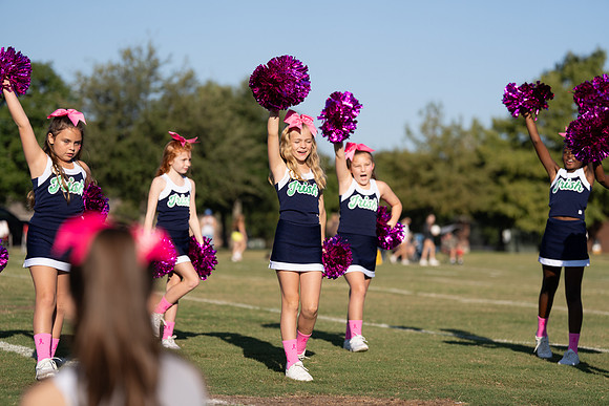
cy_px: 203
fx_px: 1929
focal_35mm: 114
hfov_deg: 17.9
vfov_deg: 12.0
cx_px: 304
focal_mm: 114
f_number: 2.8
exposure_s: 1/4000
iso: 200
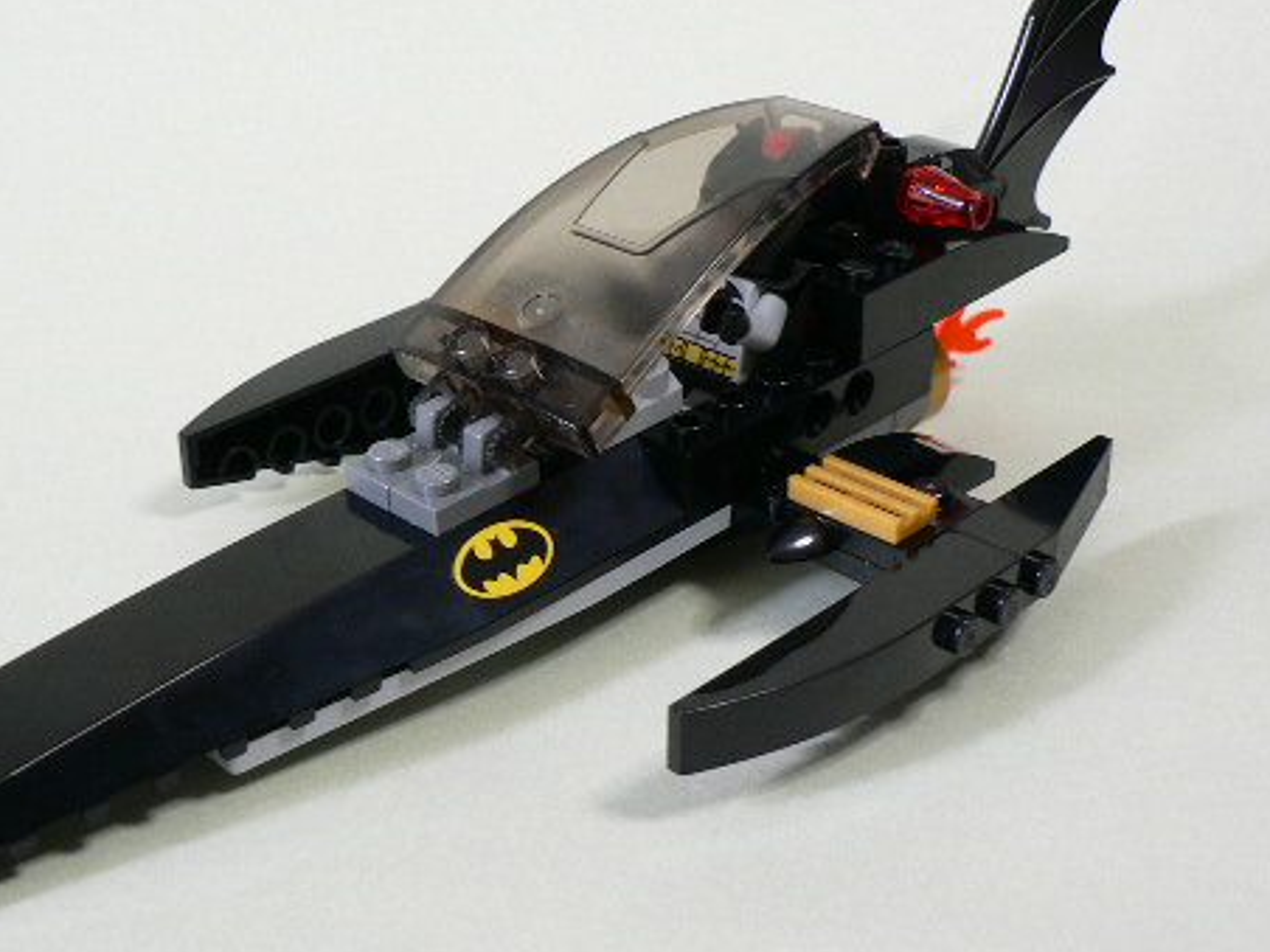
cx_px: 424
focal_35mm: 51
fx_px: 1871
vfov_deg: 28.5
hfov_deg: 37.1
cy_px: 435
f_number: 2.8
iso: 100
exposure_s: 1/15
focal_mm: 6
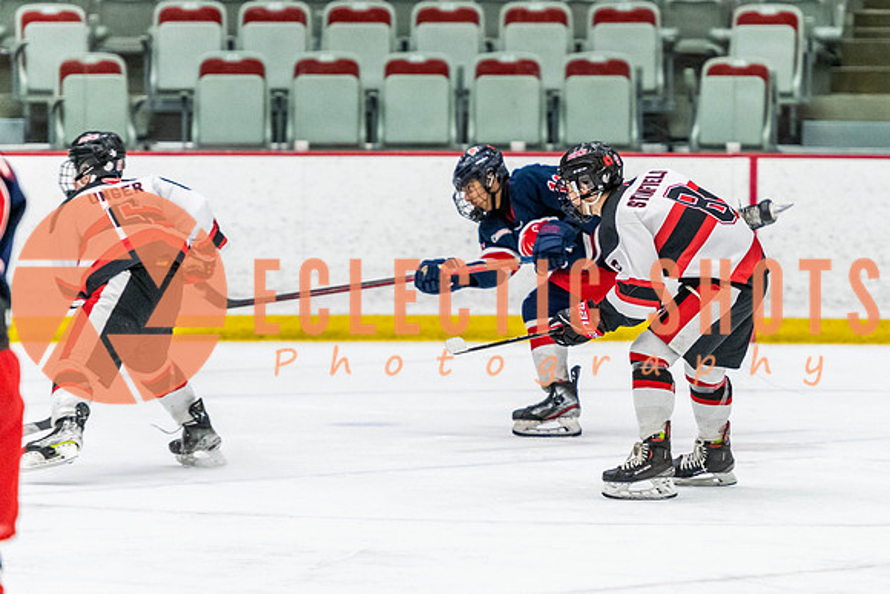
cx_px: 581
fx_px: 6724
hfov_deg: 7.6
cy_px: 253
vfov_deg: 5.1
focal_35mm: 272
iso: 3200
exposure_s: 1/640
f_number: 2.8
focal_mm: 170
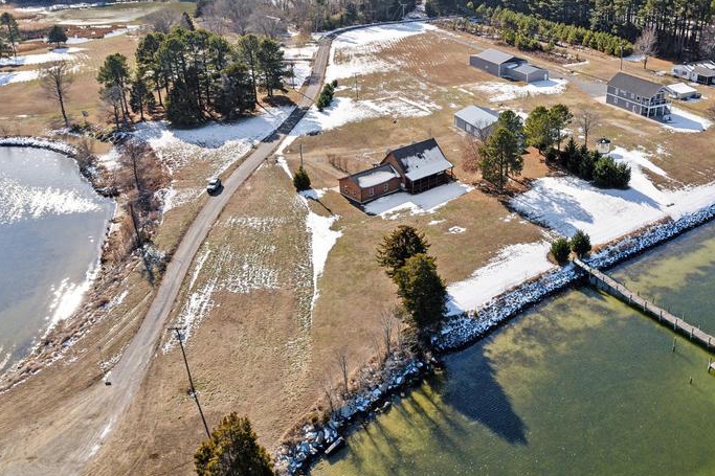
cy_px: 166
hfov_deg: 56.8
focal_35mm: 33
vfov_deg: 39.6
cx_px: 431
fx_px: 655
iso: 100
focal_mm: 8.4
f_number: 2.8
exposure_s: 1/3000
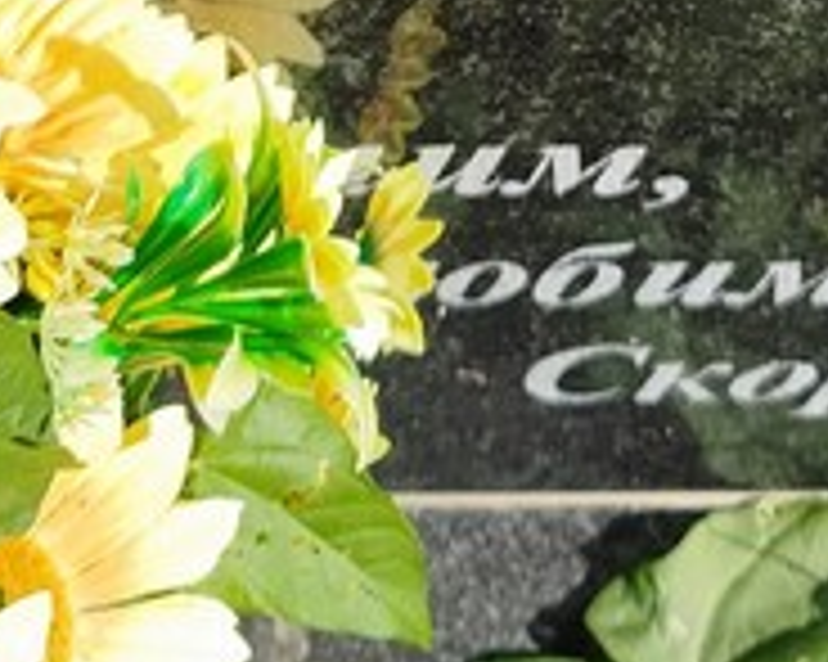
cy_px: -545
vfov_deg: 13.5
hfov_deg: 18.7
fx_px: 2498
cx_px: 576
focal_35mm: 102
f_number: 1.7
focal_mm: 5.31
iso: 50
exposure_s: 1/1063
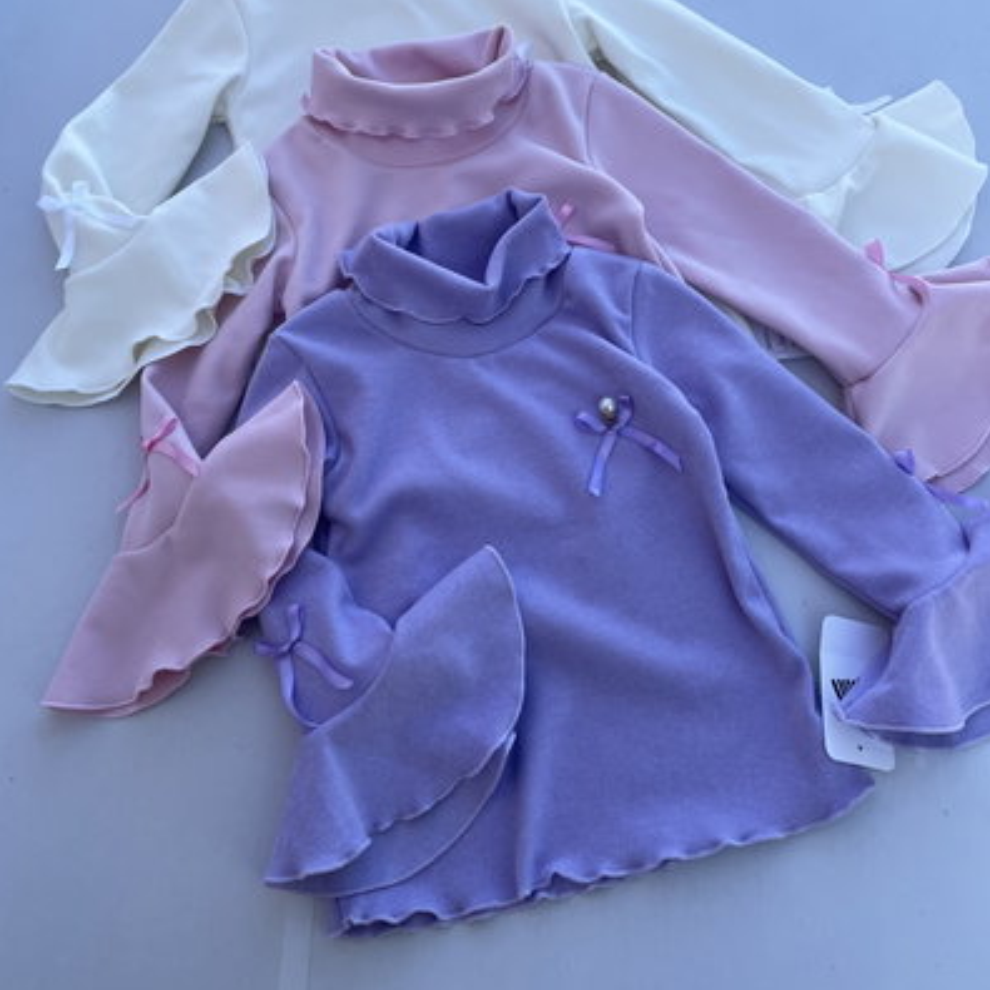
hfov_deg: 52.5
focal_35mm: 31
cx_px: 494
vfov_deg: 52.4
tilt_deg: -68.1
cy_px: 442
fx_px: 1003
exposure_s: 1/640
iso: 32
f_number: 1.6
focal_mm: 4.2
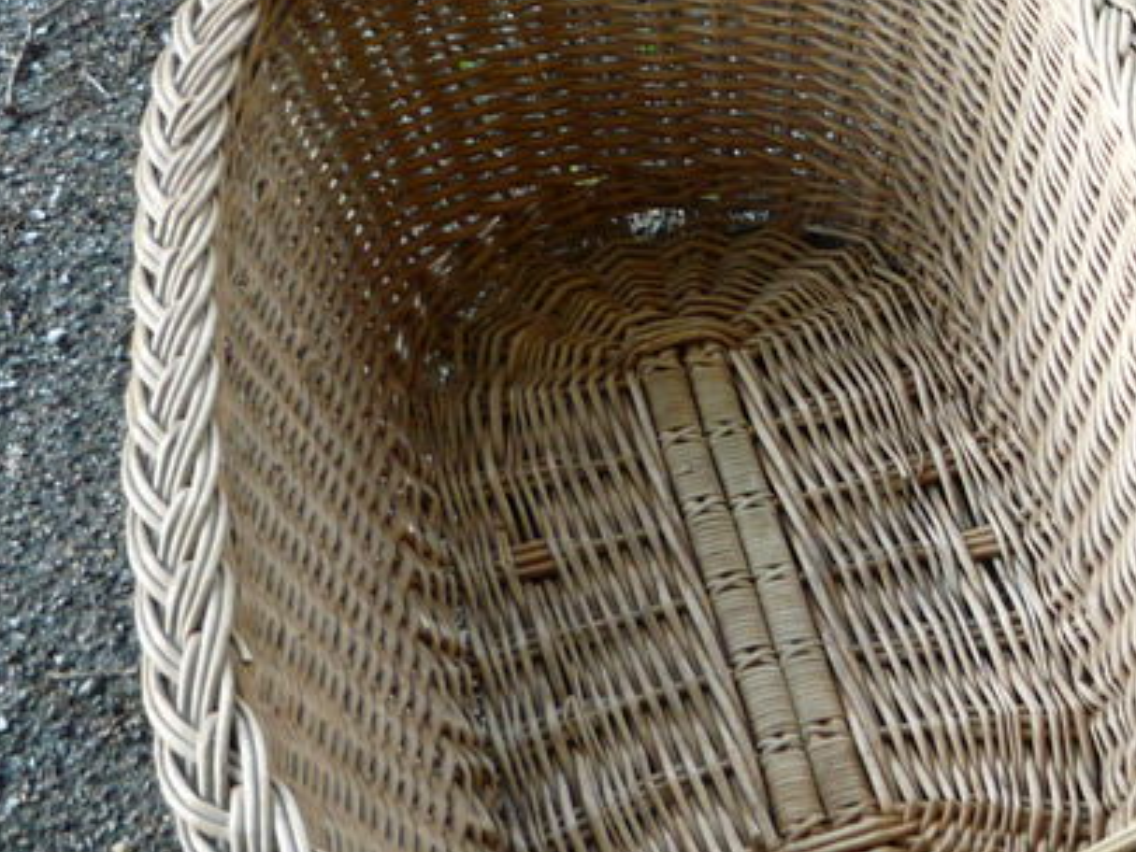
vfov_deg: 19.8
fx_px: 2429
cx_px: 1296
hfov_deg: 24.3
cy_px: 244
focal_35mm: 74
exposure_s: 1/30
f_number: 3.3
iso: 160
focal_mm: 5.2
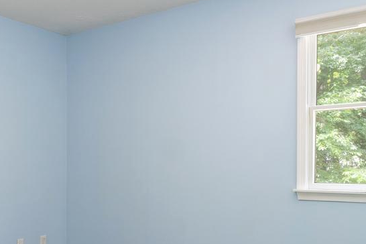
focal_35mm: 45
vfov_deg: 29.5
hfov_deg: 41.2
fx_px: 457
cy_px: 179
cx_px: 60
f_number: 9.5
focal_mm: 12
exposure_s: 1.5
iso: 250
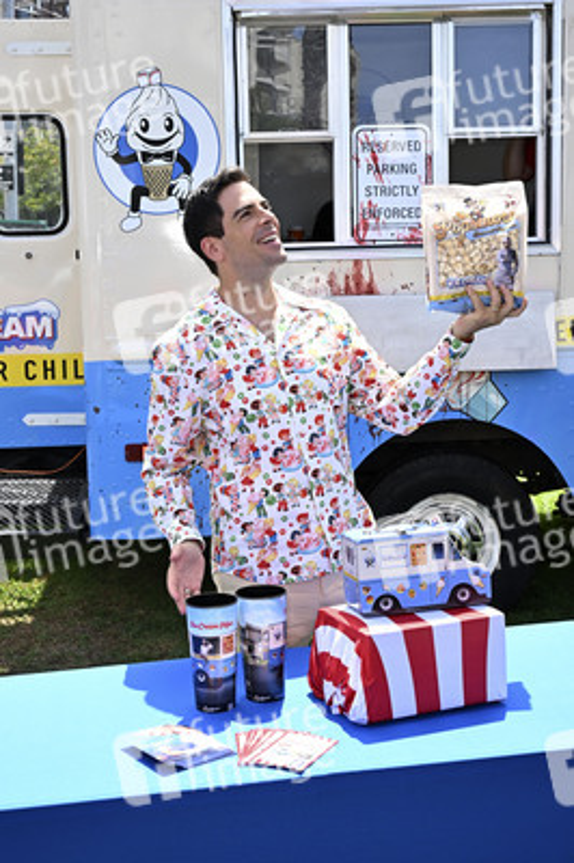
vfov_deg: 46.4
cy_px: 432
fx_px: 1006
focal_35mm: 42
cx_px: 287
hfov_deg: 31.8
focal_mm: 42
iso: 640
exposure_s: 1/320
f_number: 10
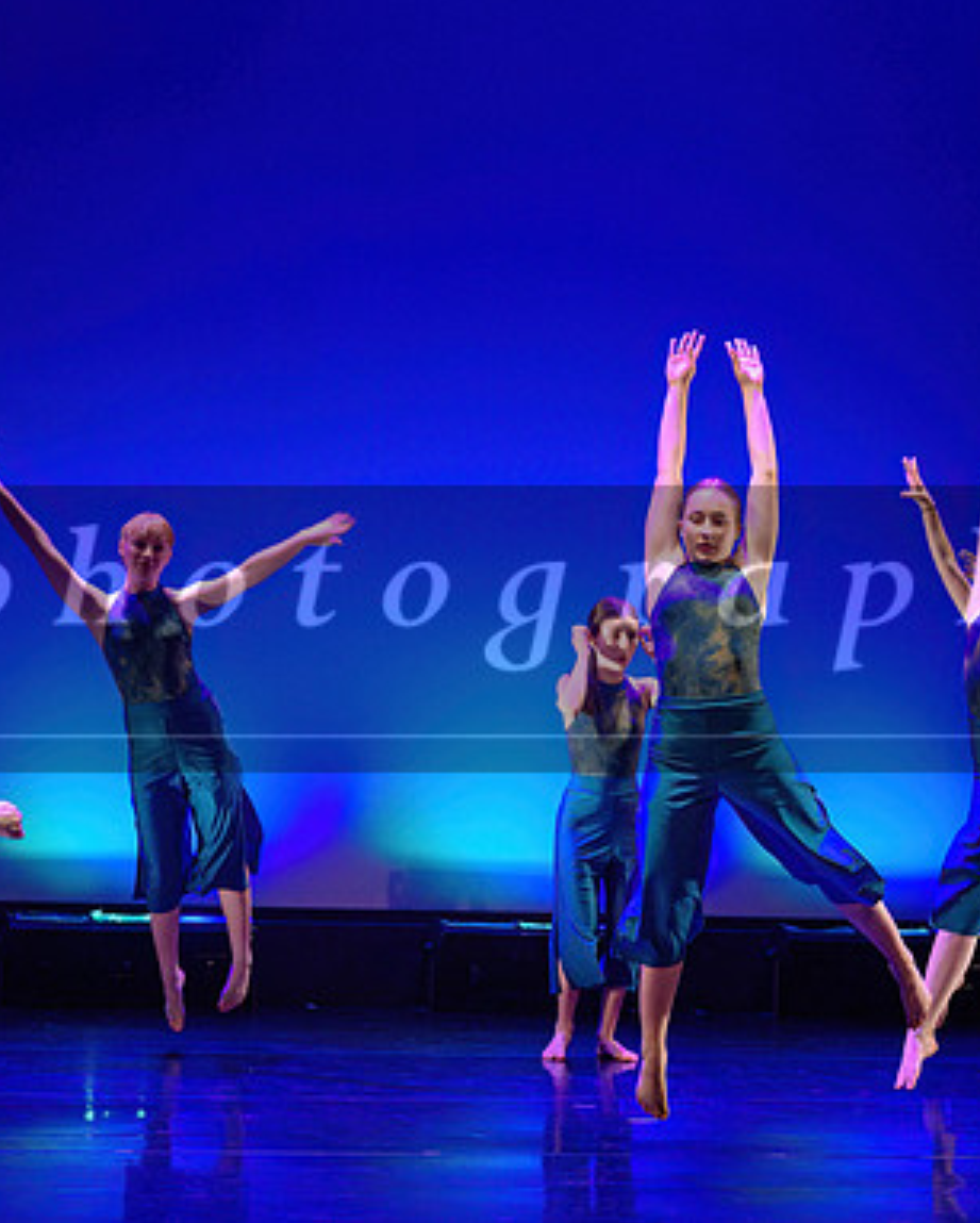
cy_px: 657
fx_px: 4997
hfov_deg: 11.2
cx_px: 572
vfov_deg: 13.9
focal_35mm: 138
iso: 1600
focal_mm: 90
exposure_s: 1/320
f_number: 2.8
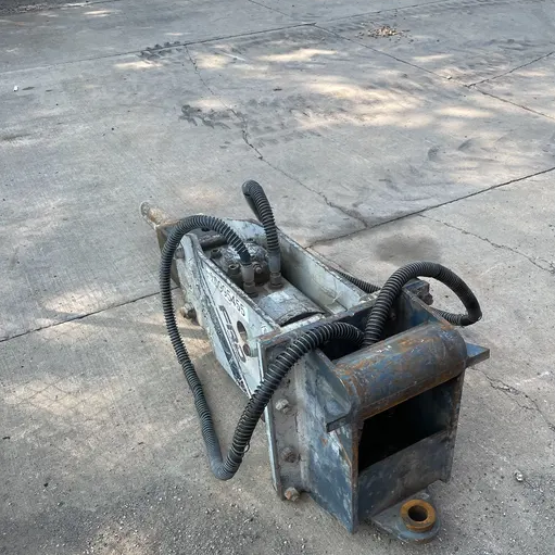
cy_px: 368
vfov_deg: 48.9
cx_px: 297
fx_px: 599
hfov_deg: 49.7
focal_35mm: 33
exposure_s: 1/1383
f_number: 1.6
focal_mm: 4.2
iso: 50
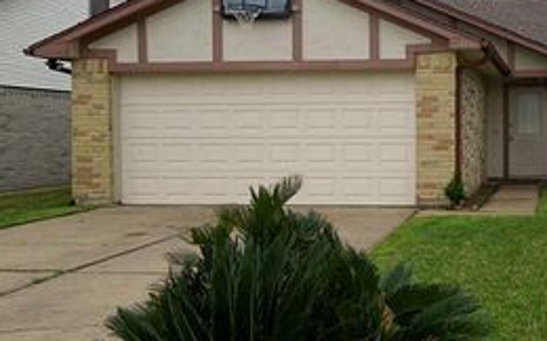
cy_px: 134
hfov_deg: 37.2
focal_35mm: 51
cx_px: 486
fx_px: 760
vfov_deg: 25.2
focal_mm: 4.5
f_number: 3.3
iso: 100
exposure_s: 1/500
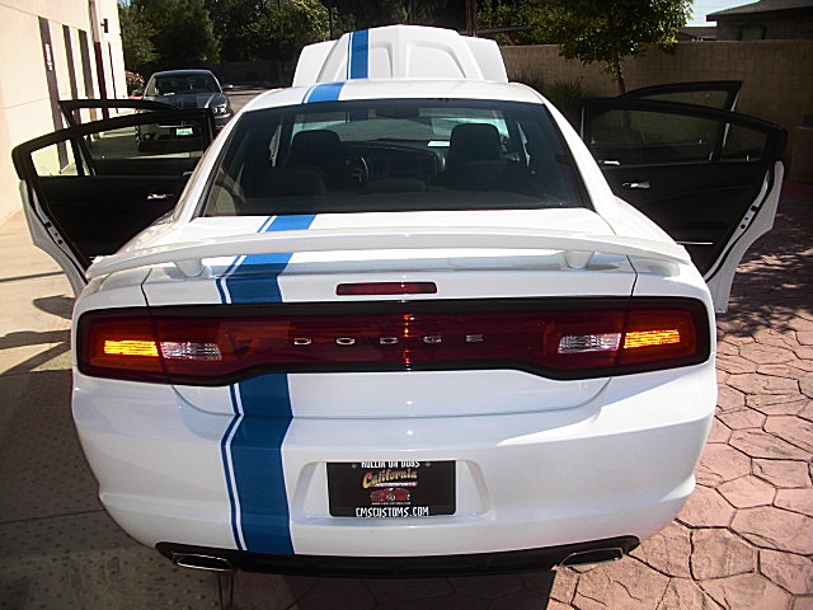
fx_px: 846
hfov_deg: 51.4
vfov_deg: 39.7
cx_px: 406
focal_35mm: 36
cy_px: 305
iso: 50
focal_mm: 6.3
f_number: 2.8
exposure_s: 1/1000
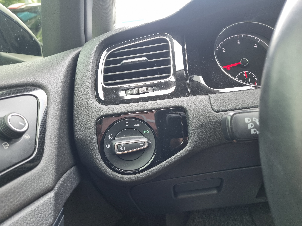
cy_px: 113
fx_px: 227
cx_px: 151
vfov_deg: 53.1
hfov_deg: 67.3
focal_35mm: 26
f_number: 1.8
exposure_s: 1/120
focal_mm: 5.4
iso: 160
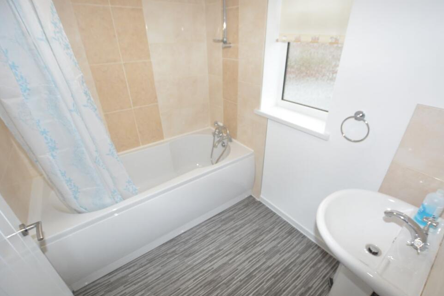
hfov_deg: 96.7
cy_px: 149
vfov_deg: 73.7
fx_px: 197
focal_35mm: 16
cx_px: 229
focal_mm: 10
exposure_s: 1/60
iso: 250
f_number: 4
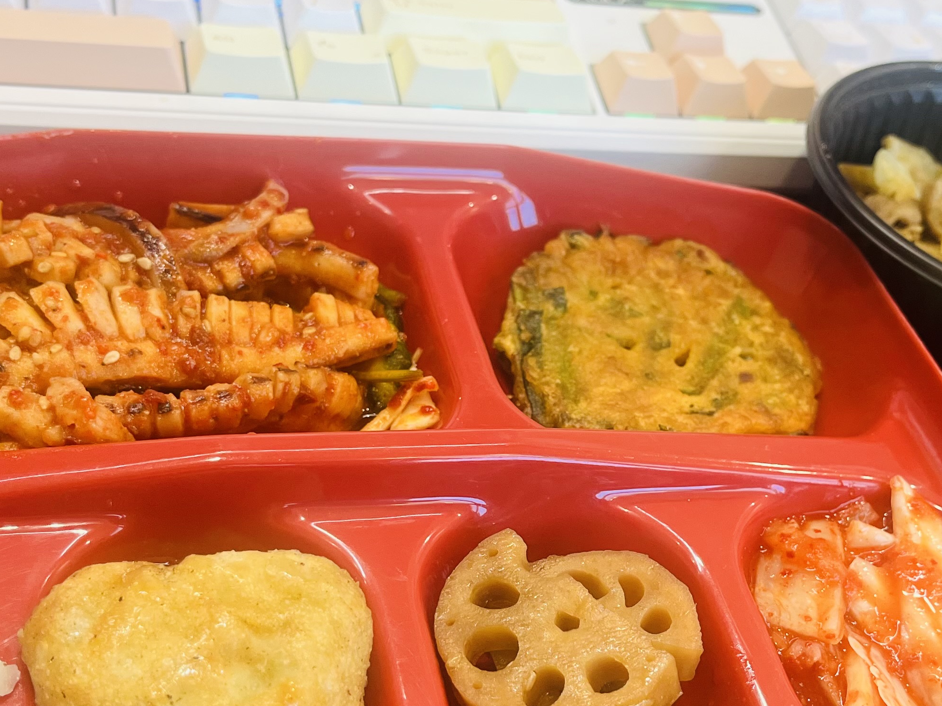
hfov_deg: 36.1
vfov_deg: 27.4
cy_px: 434
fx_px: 1442
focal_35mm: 53
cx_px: 524
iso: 125
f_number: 1.6
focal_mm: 5.1
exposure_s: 1/120
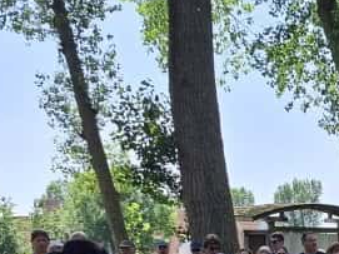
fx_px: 852
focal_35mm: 87
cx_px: 464
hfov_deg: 20.2
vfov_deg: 15.9
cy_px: 353
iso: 50
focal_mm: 5.5
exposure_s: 1/561
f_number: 1.8
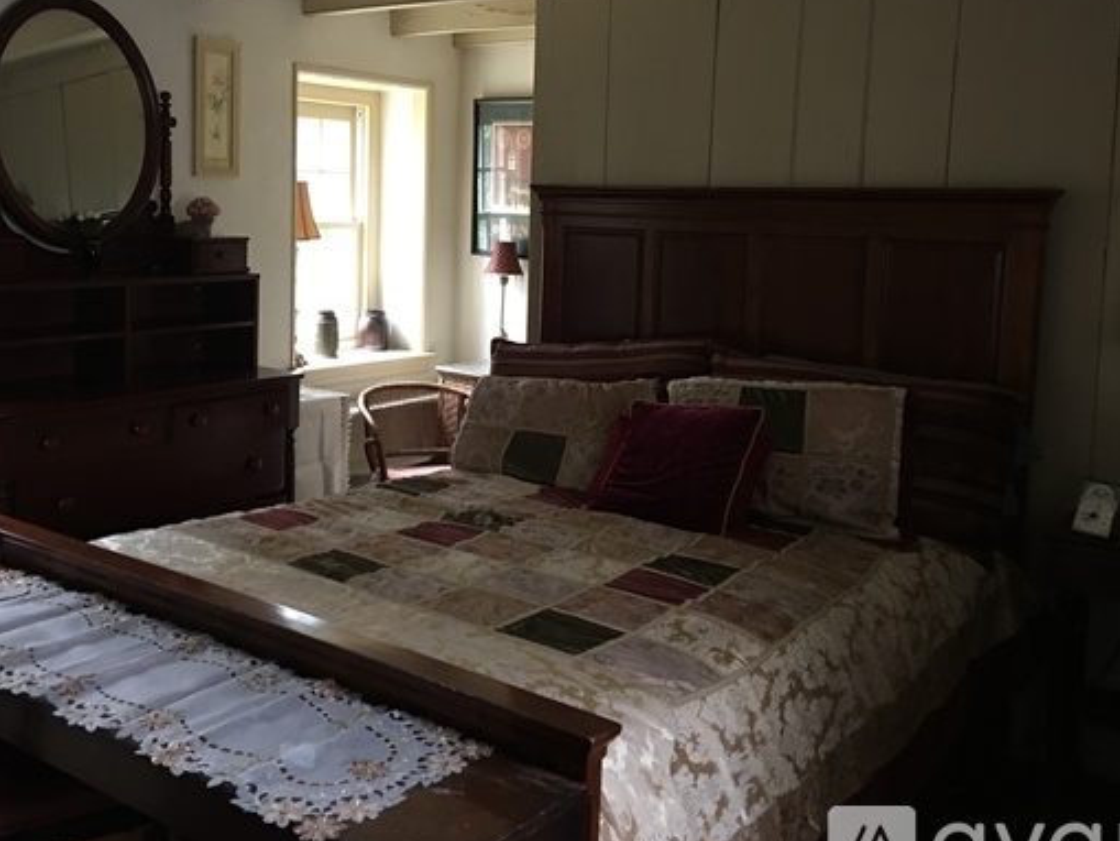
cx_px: 450
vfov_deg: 37.6
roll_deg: -1.3
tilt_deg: -5.0
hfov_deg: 48.7
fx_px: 1230
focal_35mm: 38
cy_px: 343
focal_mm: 4.15
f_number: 2.2
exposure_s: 1/4
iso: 64
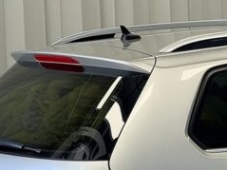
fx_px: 1350
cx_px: 351
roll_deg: +0.6
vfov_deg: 7.2
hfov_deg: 9.3
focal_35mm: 206
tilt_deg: -7.0
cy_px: 171
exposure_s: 1/121
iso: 64
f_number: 1.78
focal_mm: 6.76
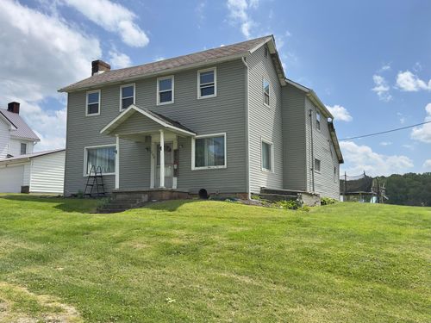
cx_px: 216
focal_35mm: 31
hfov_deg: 58.4
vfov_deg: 45.4
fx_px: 386
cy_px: 162
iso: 80
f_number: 1.78
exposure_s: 1/6849
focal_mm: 6.86
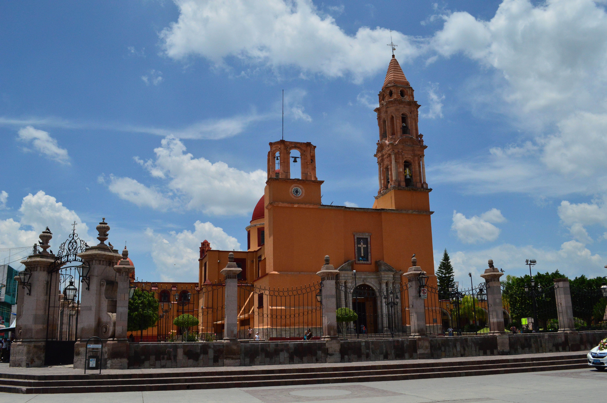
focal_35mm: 33
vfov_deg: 39.9
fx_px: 556
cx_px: 304
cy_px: 202
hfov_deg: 57.3
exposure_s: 1/4000
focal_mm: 22
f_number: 9
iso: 800
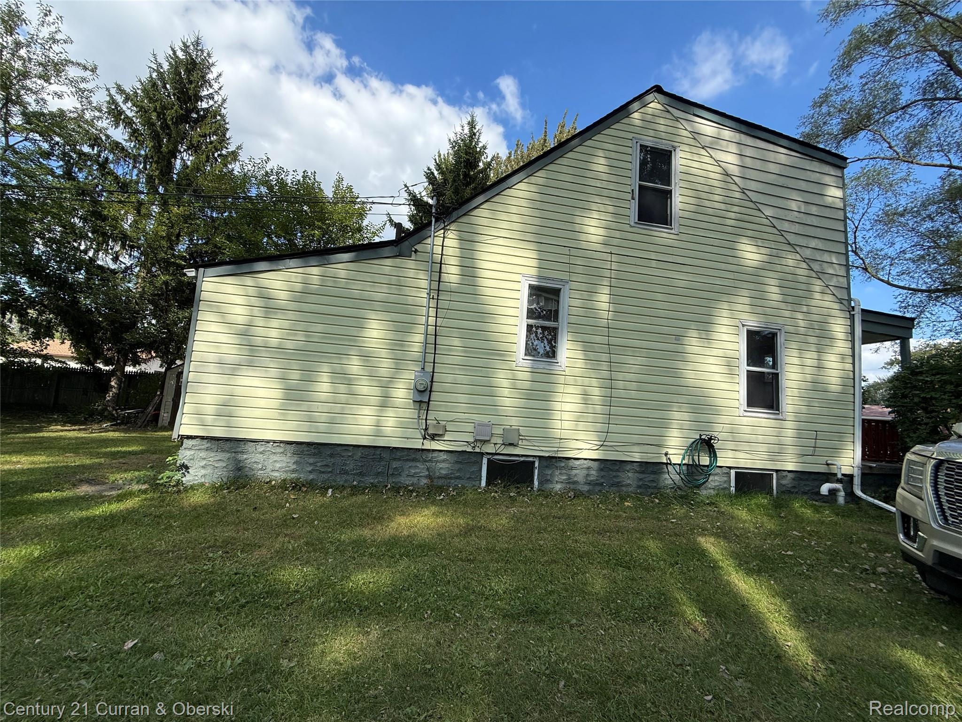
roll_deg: -3.2
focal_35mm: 14
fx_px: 389
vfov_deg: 85.7
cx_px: 481
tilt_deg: +7.5
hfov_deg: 102.1
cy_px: 361
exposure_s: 1/955
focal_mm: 2.22
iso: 50
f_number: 2.2
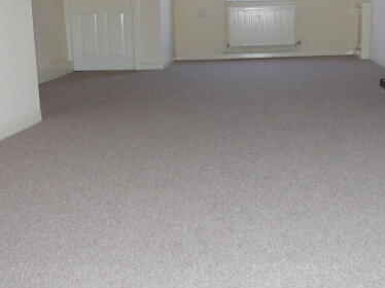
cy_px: 84
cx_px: 251
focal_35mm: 39
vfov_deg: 36.2
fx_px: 433
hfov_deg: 47.3
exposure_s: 1/60
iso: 400
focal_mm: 4.5
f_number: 2.8
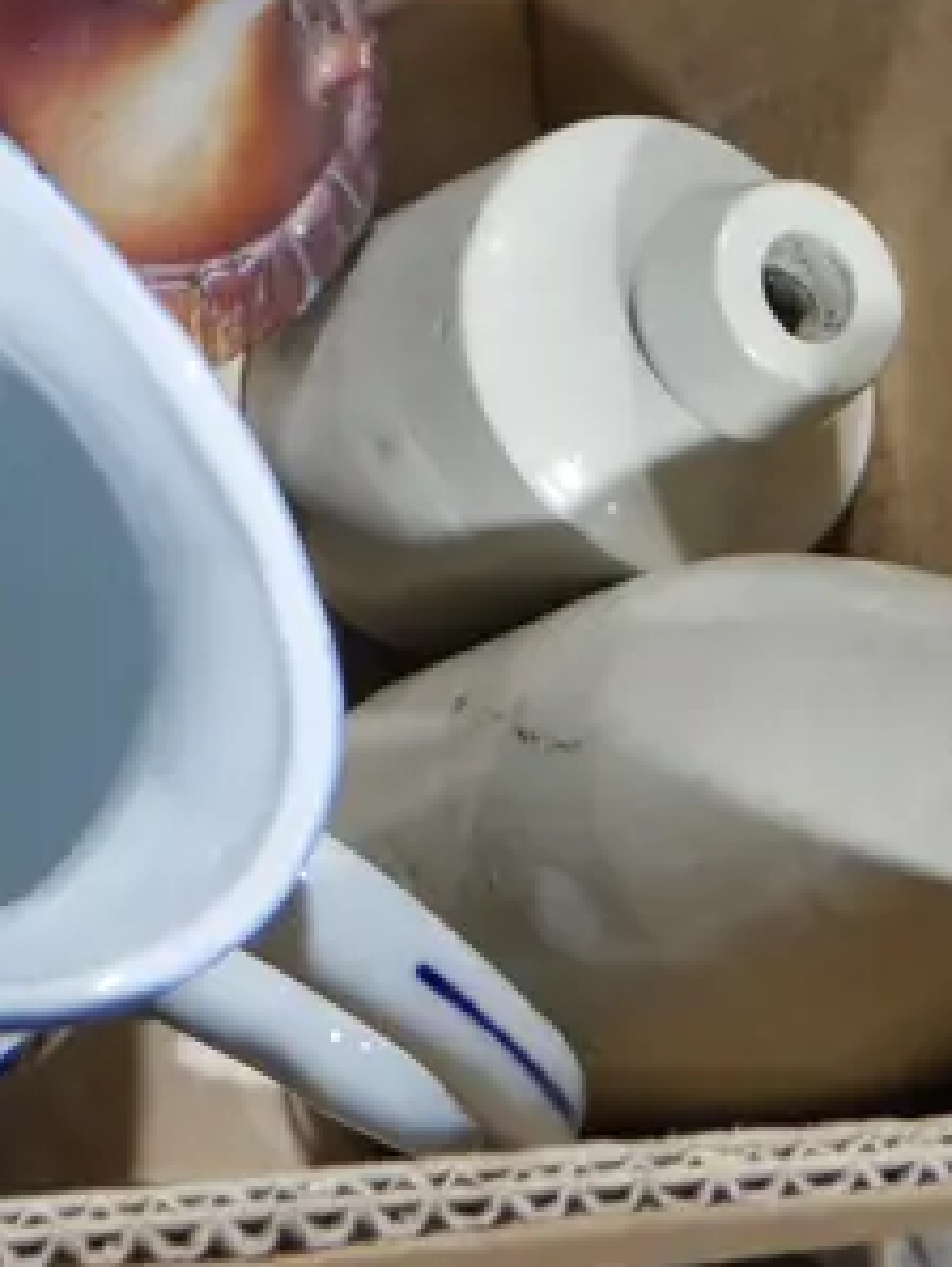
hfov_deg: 13.9
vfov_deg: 17.2
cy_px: -642
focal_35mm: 103
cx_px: -246
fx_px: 3772
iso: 250
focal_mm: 15
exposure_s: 1/60
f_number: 3.6
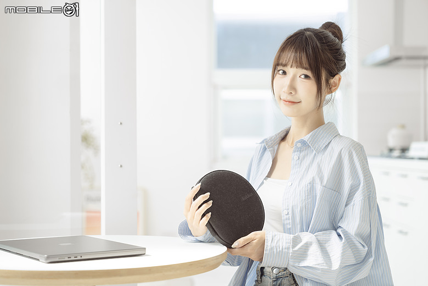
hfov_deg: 28.8
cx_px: 214
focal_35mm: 70
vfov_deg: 19.5
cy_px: 143
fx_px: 832
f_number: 2.8
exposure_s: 1/100
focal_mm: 70
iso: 100
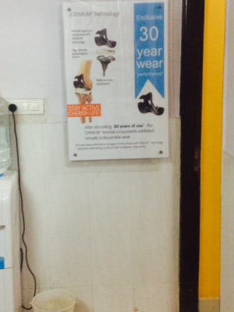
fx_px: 505
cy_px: 127
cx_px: 99
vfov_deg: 34.3
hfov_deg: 26.1
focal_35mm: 56
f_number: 2.4
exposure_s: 1/17
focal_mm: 4.28
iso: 400
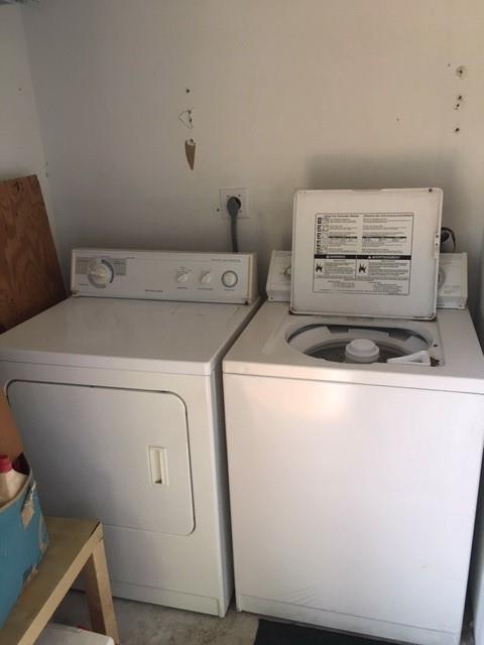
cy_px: 322
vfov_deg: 61.7
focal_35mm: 29
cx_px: 242
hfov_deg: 48.2
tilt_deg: -18.8
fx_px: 541
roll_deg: +0.7
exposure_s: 1/30
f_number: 2.2
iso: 50
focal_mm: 4.15
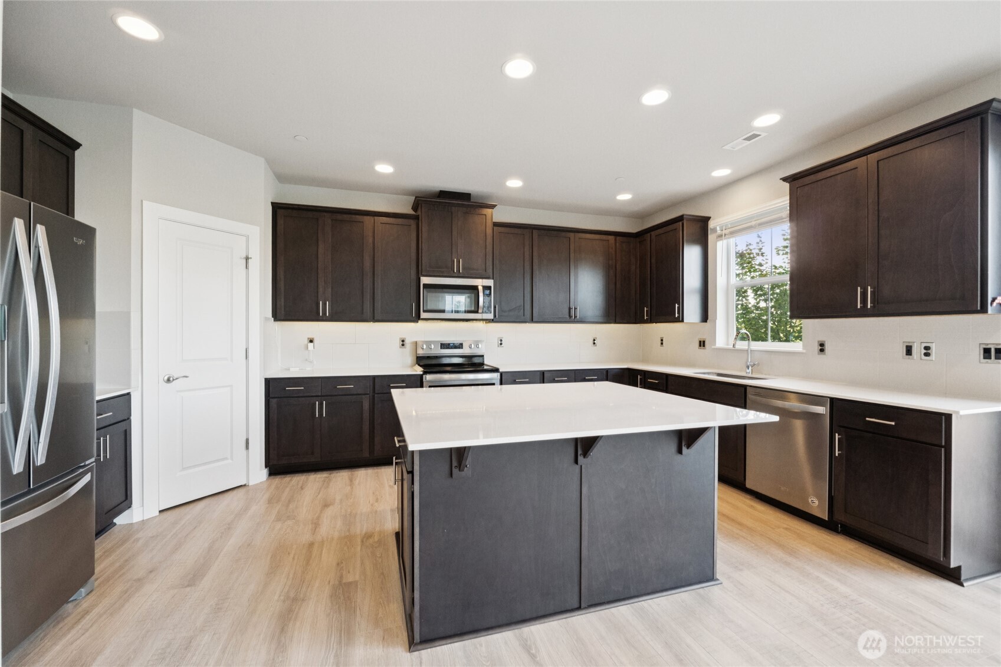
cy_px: 334
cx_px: 500
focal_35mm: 15
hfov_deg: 100.4
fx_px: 417
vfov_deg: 77.3
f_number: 8
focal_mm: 10
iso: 2000
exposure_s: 1/30
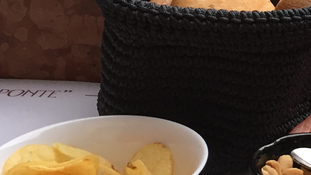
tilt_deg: -20.4
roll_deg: -1.1
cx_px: 418
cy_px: 19
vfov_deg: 11.8
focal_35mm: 102
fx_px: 841
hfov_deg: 19.2
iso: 100
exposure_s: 1/33
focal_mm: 4.15
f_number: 2.2
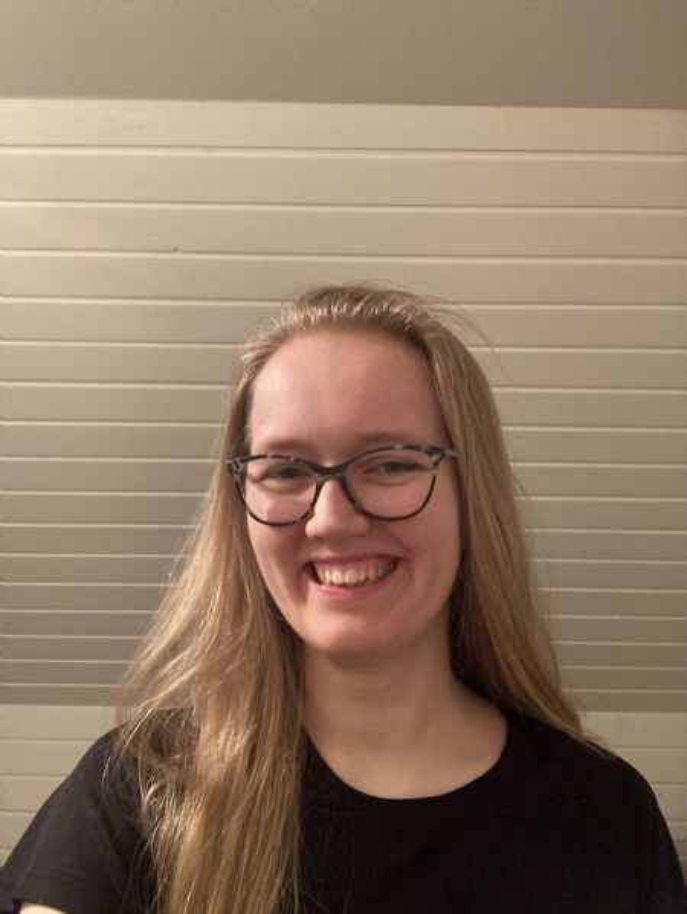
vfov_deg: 56.8
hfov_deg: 44.2
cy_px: 457
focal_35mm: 32
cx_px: 344
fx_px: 846
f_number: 2.2
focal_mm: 2.87
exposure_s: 1/20
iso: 500
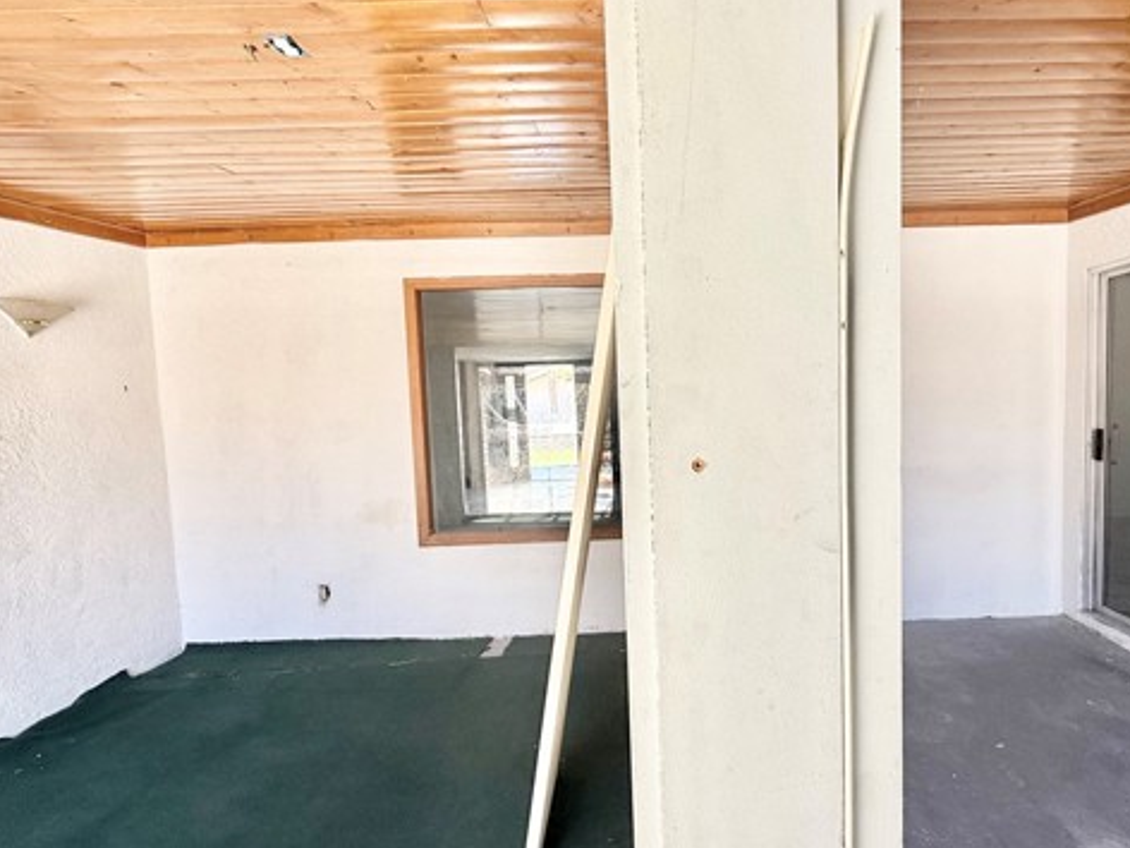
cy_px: 446
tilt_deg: -3.9
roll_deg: +1.2
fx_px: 620
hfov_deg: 83.8
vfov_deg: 68.6
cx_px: 666
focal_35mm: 19
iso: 50
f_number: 2.2
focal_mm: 2.22
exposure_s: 1/107
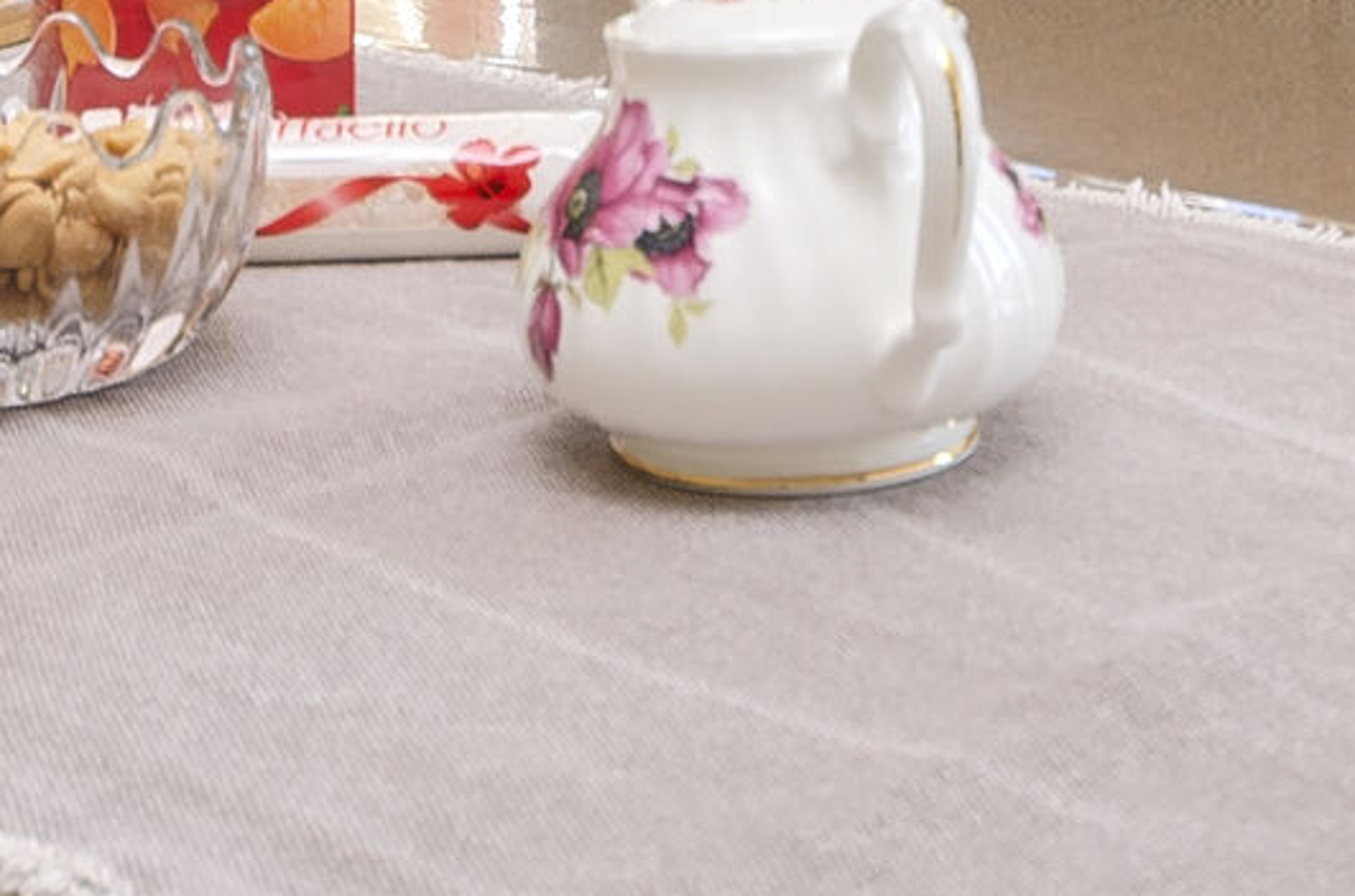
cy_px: -775
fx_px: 3566
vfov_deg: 12.8
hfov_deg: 21.4
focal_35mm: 95
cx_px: 916
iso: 100
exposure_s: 1/30
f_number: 7.1
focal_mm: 12
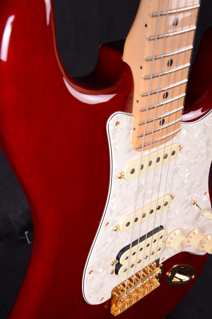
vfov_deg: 39.0
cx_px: 106
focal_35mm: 51
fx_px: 452
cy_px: 160
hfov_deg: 26.4
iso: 200
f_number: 11
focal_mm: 34
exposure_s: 1/200
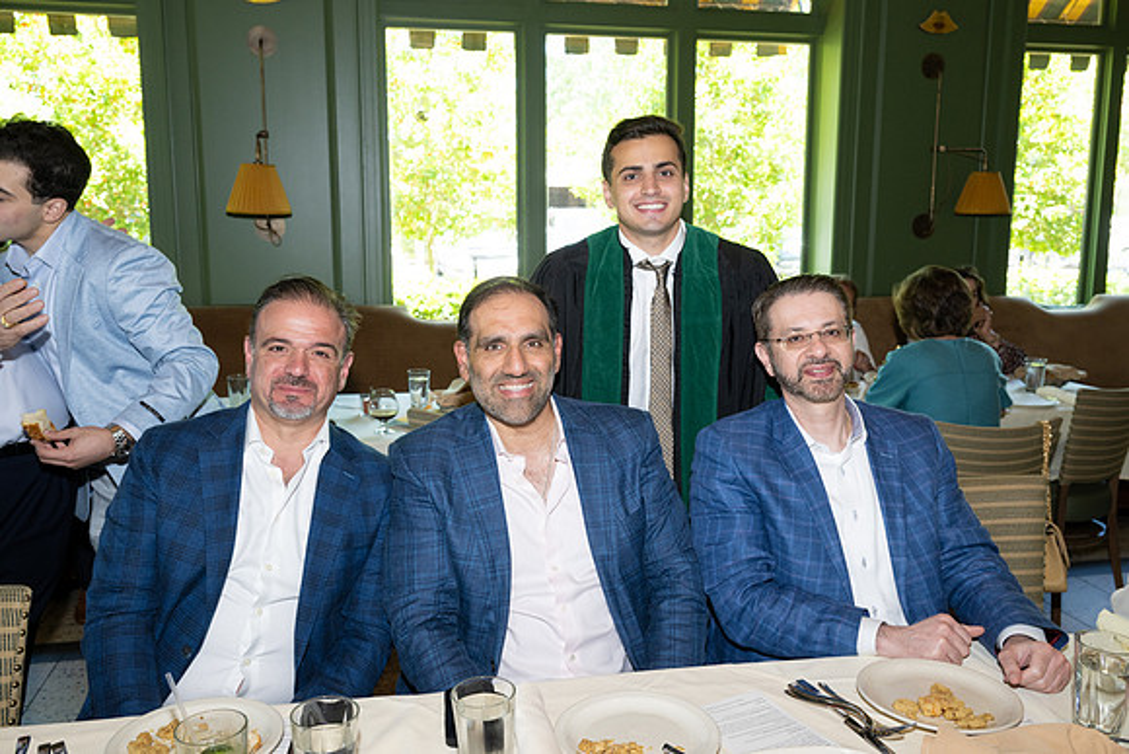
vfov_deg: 43.0
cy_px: 377
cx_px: 564
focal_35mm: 30
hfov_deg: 61.1
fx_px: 957
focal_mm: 30.5
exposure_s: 1/80
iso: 800
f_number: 5.6
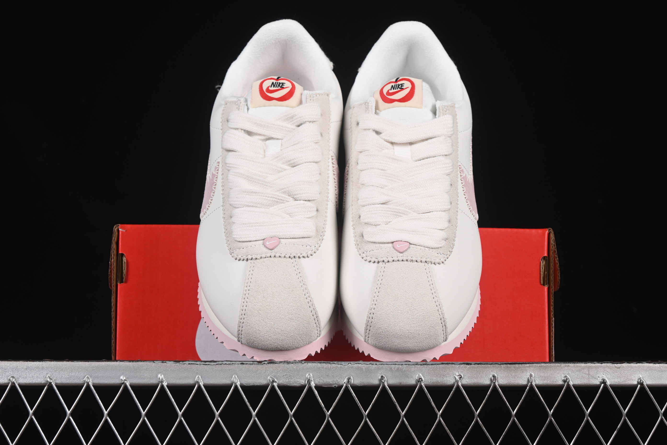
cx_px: 334
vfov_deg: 18.2
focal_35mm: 75
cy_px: 222
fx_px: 1389
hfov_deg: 27.0
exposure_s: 1/80
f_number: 8
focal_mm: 50
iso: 160
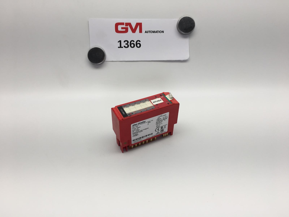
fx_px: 242
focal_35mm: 29
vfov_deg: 48.2
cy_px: 108
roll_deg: -1.0
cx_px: 144
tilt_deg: -37.4
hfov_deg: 61.7
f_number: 2.2
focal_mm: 4.15
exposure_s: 1/297
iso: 25
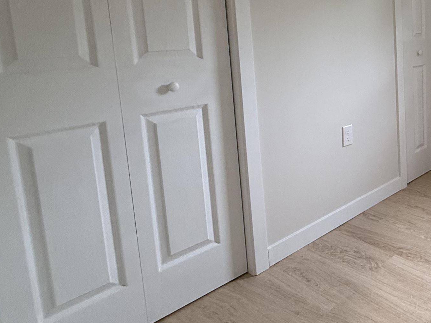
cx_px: 459
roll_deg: +0.0
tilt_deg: -7.2
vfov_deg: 42.5
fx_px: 398
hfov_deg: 45.0
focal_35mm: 32
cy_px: 72
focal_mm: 2.22
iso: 250
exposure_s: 1/60
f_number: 2.2
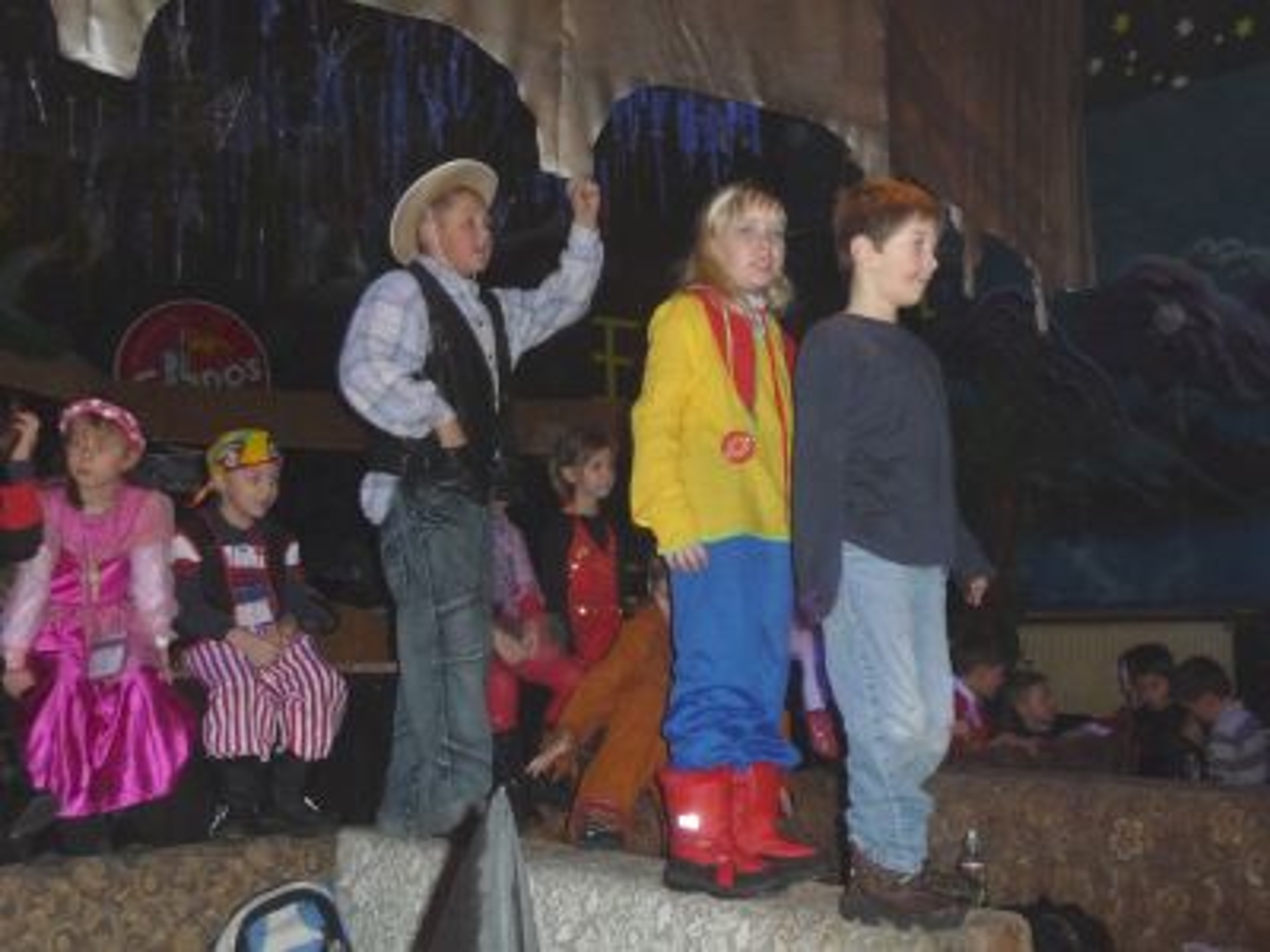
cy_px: 476
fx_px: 1578
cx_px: 635
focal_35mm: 43
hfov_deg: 43.9
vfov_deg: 33.6
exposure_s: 1/8
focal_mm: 7.1
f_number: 4
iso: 500
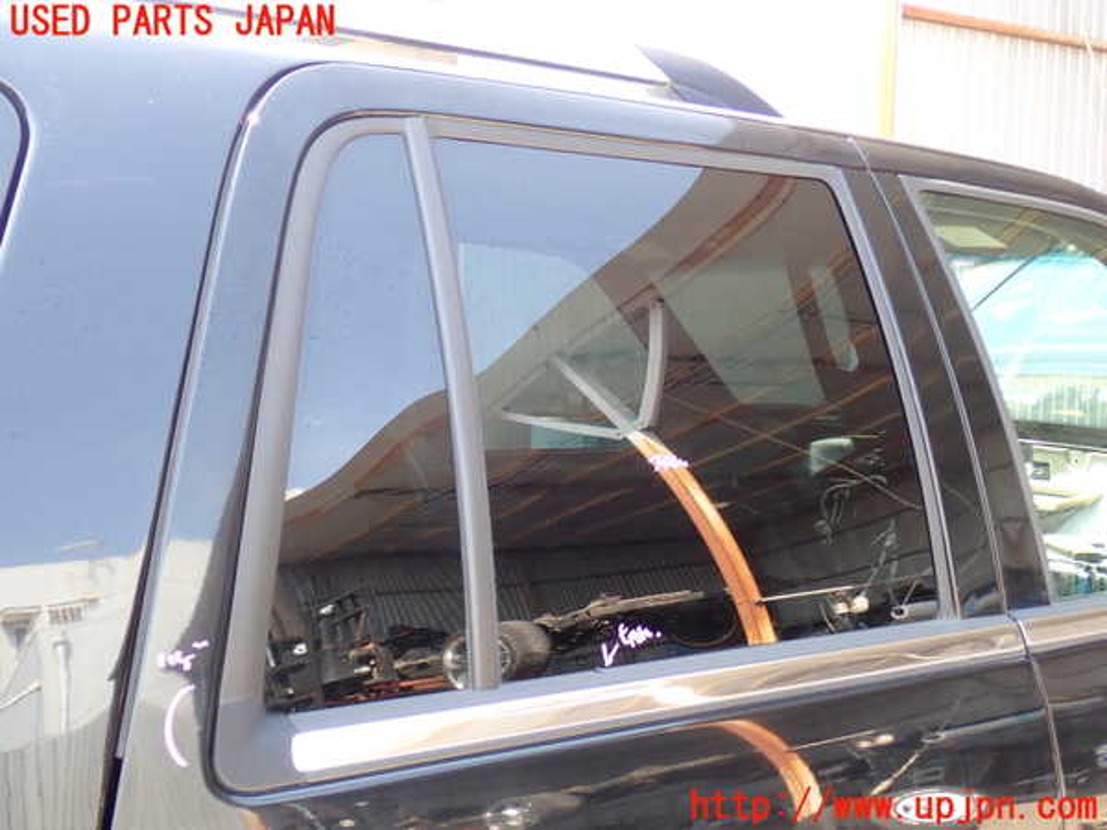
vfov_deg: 35.1
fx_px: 1311
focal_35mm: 41
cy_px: 415
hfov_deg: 45.8
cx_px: 554
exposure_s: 1/80
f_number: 2.8
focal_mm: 7.31
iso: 200
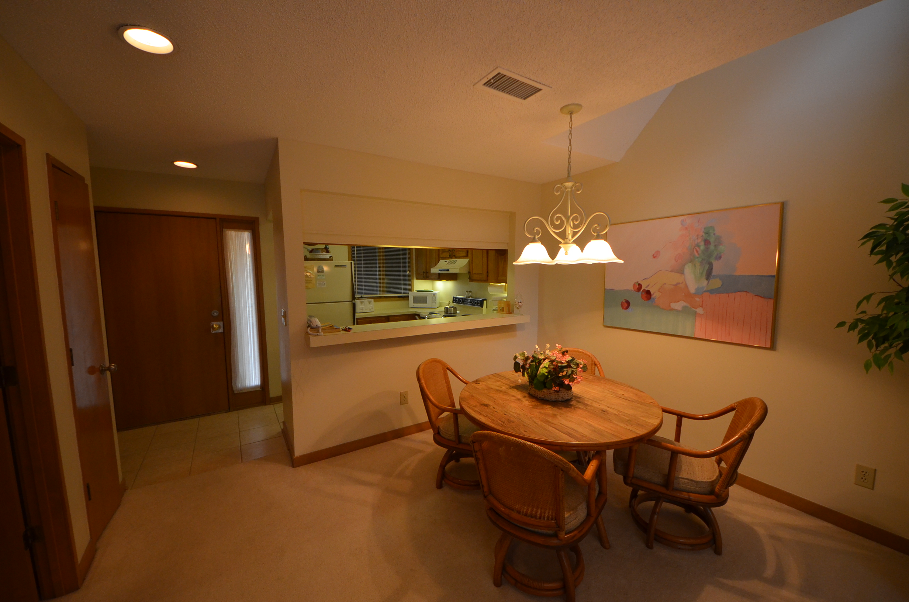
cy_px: 301
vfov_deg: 83.0
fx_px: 340
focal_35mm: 14
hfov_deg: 106.4
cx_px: 454
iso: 800
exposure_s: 1/60
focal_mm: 9
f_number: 4.5
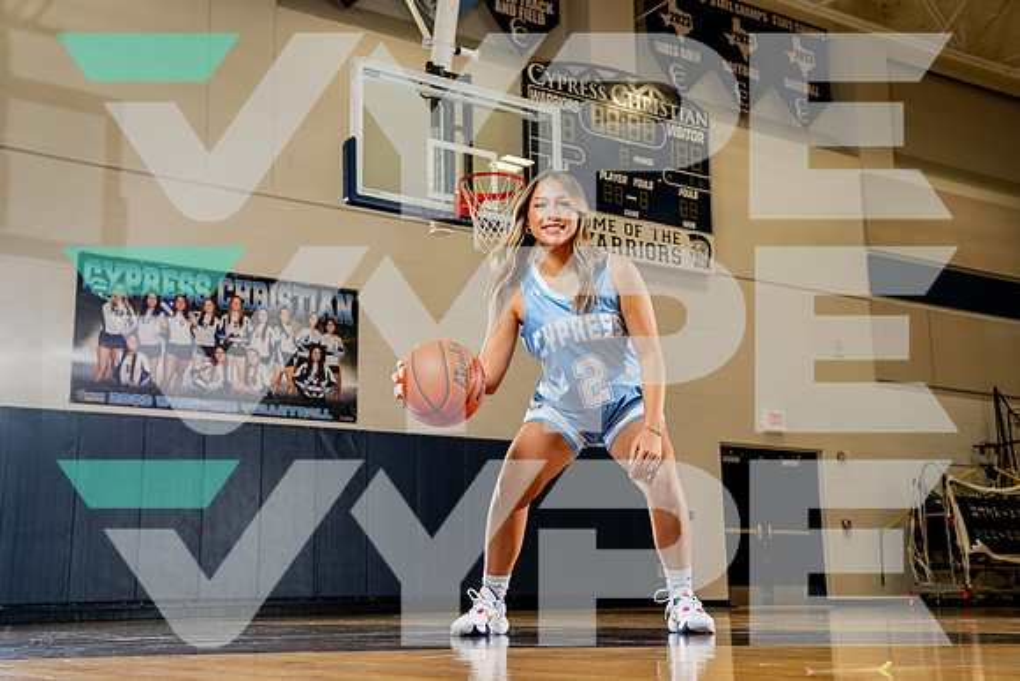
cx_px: 510
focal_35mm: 43
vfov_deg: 31.2
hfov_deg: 45.4
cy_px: 340
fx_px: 1219
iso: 400
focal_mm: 43
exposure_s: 1/250
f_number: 5.6
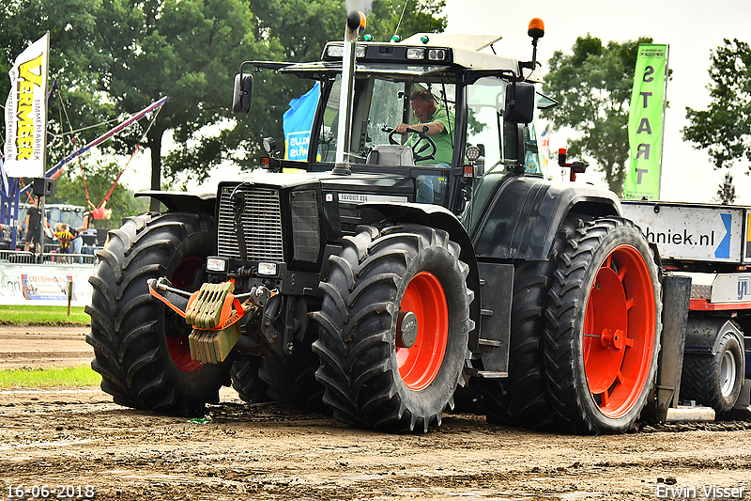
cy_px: 250
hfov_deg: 11.0
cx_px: 376
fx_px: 3910
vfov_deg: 7.3
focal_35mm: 188
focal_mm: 125
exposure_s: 1/640
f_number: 9
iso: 500
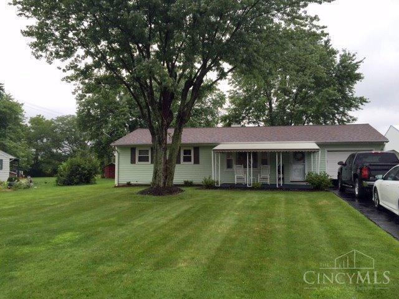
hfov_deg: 61.7
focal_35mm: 29
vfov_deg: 48.2
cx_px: 200
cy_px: 150
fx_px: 334
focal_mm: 4.15
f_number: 2.2
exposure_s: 1/471
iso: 32
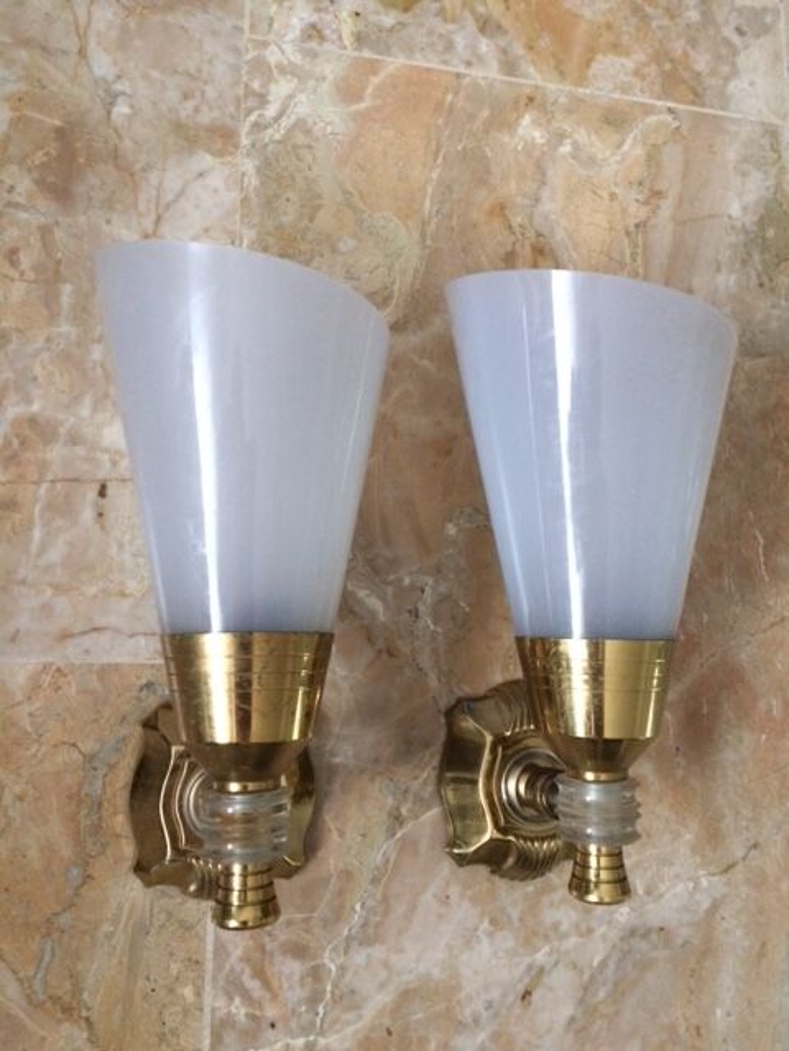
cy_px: 526
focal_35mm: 29
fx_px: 881
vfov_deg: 61.7
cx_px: 394
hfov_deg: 48.2
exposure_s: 1/25
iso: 320
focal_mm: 4.15
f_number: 2.2
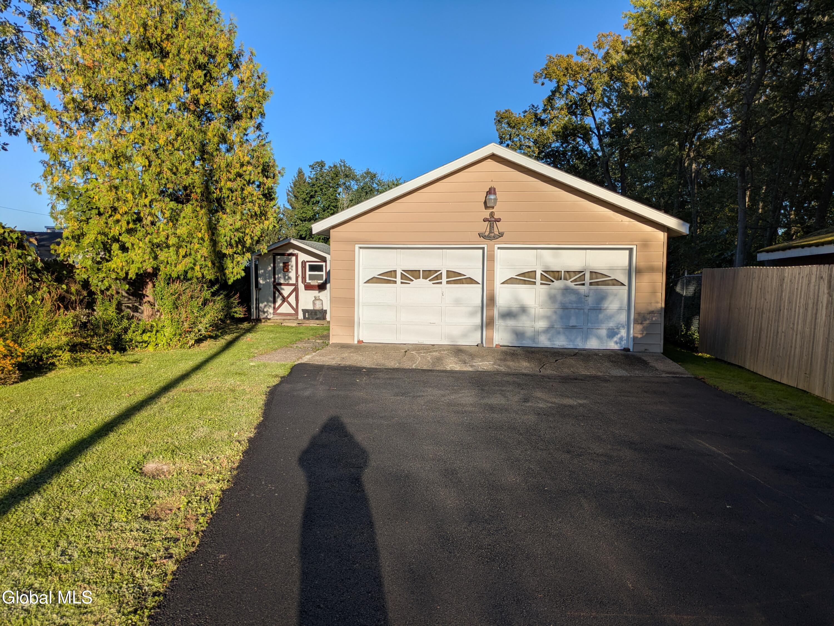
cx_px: 417
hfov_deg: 69.4
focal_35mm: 25
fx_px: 603
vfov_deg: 54.9
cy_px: 313
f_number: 1.89
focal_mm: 5.43
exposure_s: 1/3378
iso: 54
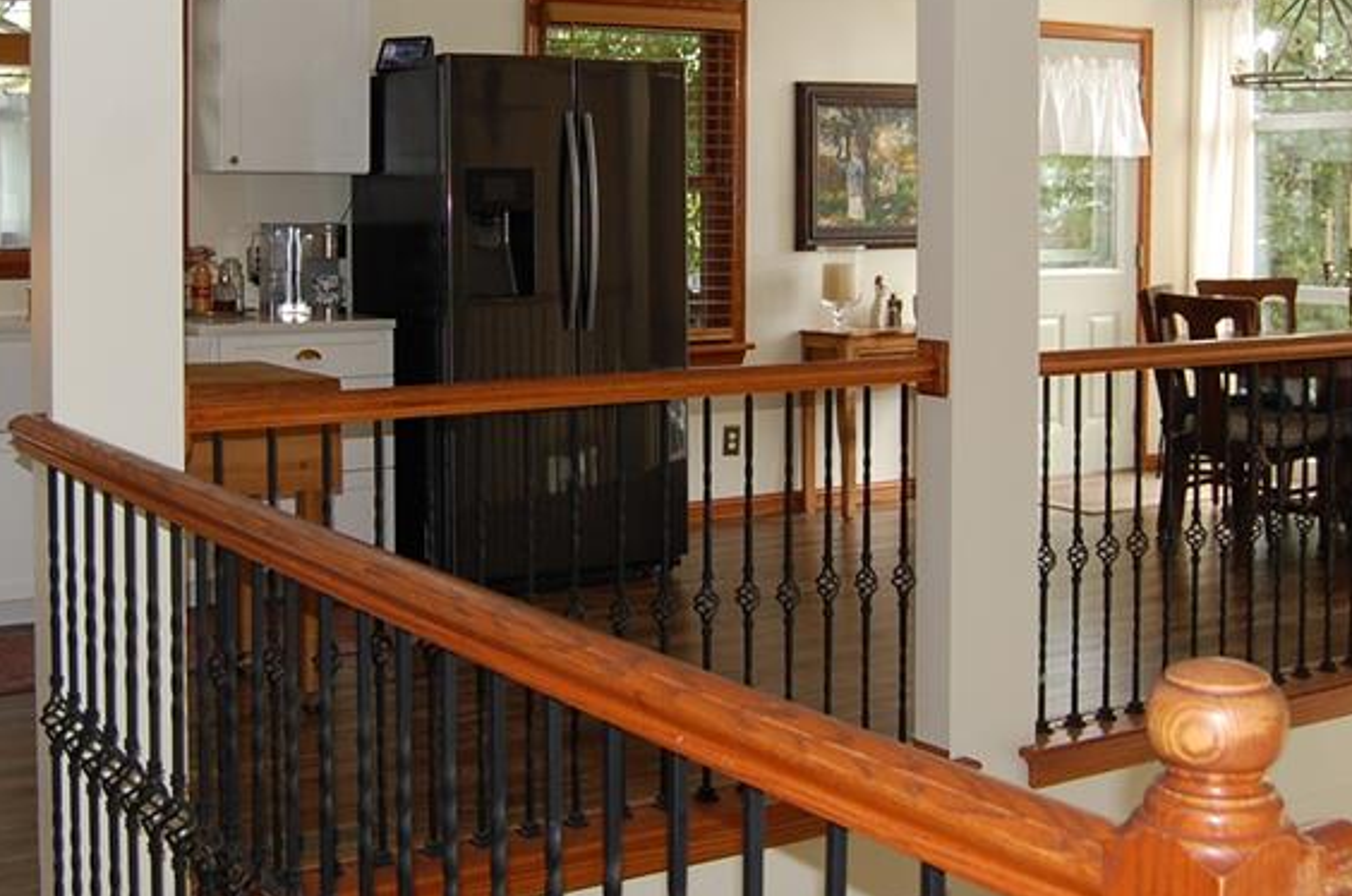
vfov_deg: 27.2
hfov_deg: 40.4
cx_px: 606
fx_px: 1837
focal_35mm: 49
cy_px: 259
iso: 400
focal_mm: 18
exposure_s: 1/60
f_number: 3.5
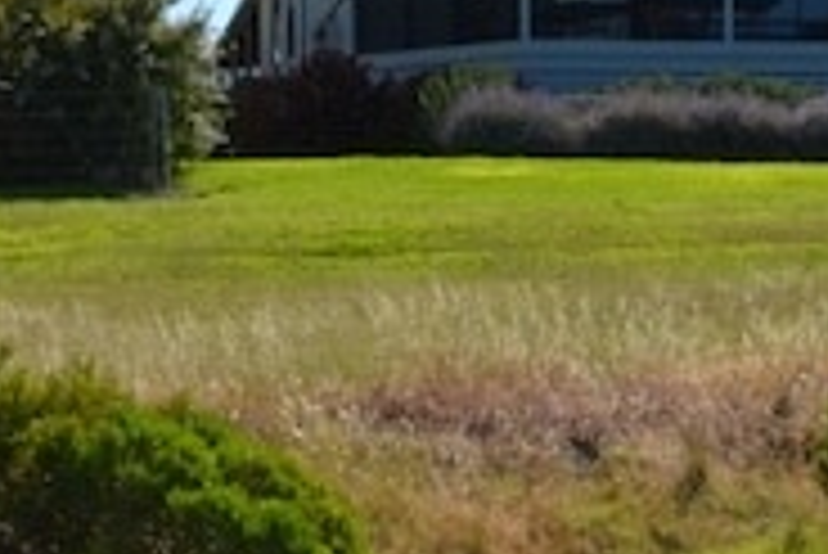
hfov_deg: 6.2
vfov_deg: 4.1
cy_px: 878
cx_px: 410
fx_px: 7642
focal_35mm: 332
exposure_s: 1/250
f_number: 8
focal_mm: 34
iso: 100
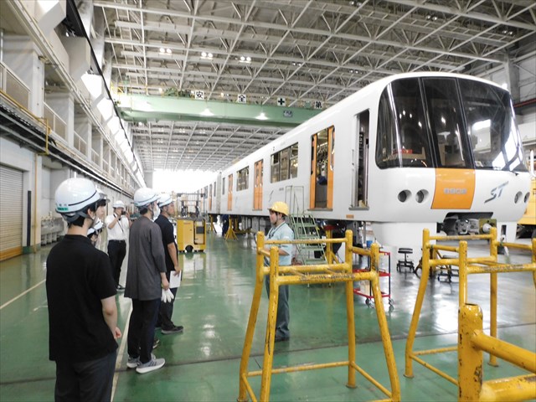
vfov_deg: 56.8
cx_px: 268
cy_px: 201
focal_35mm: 24
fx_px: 372
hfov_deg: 71.6
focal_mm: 4.3
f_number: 3.3
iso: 400
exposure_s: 1/25
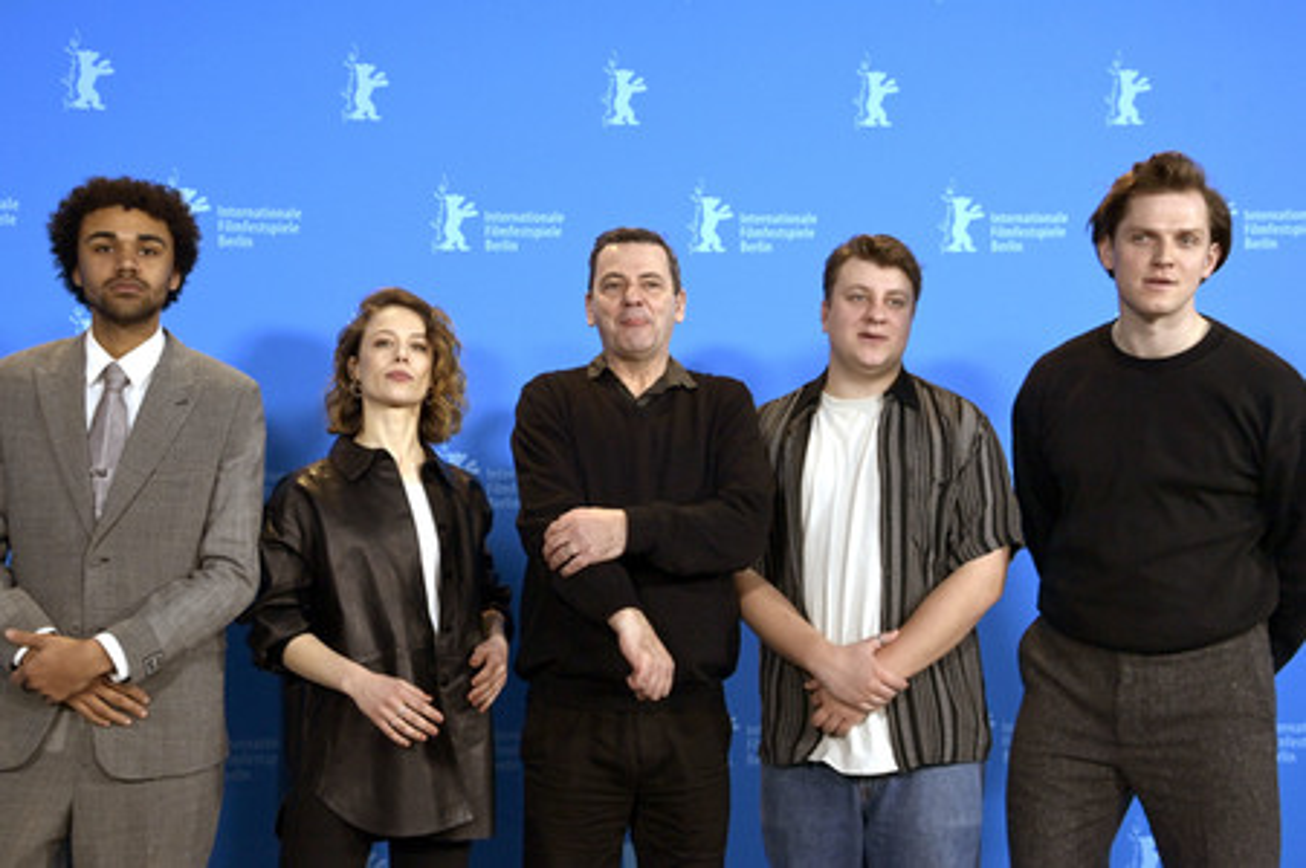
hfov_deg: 39.6
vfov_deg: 27.0
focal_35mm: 50
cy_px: 434
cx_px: 653
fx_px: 1813
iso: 1000
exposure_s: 1/250
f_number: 5.6
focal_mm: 50
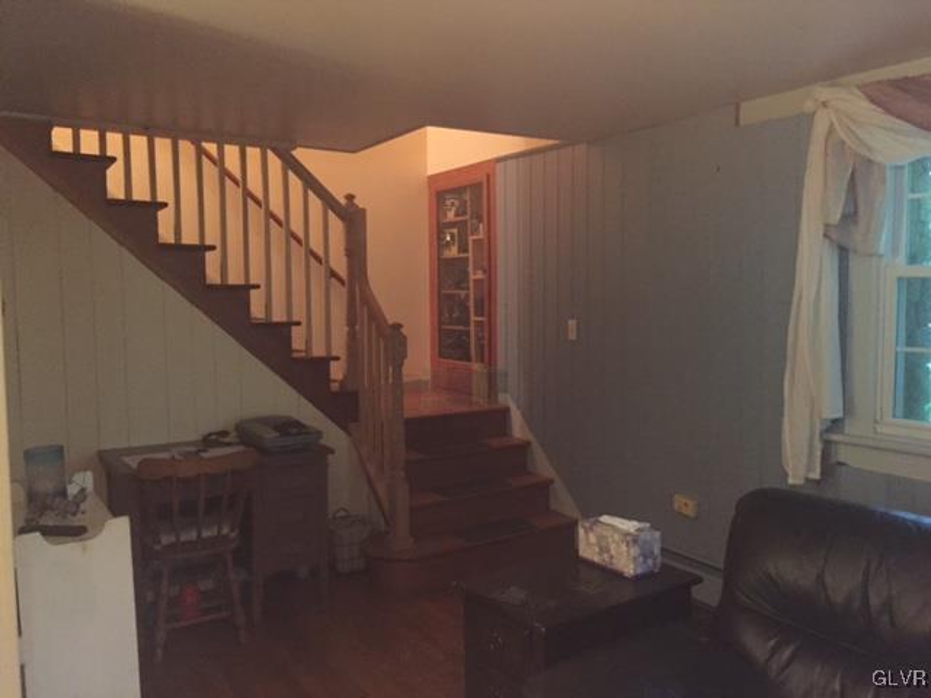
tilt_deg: -3.7
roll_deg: -0.4
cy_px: 349
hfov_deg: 61.7
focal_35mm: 29
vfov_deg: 48.2
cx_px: 466
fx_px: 780
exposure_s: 1/15
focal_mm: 4.15
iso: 500
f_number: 2.2
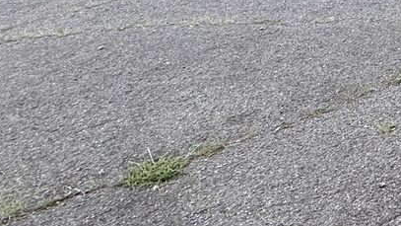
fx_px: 574
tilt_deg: +1.4
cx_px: 695
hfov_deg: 23.3
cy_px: -197
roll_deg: +1.6
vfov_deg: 17.4
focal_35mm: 54
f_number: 2.2
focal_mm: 2.22
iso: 64
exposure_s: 1/297
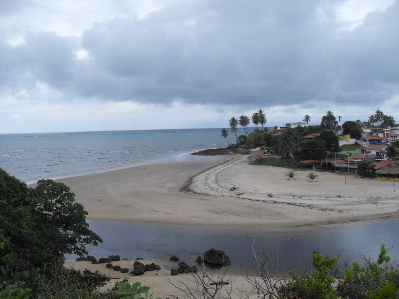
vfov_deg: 41.8
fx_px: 392
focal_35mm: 34
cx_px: 200
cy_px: 150
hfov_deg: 54.0
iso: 80
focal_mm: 6.3
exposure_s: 1/180
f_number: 7
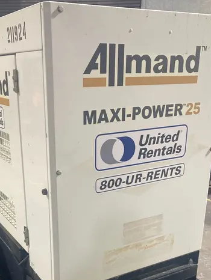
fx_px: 357
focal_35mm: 44
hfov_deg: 32.7
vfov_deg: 41.8
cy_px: 206
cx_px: 79
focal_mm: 3.99
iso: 250
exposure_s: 1/60
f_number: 1.8
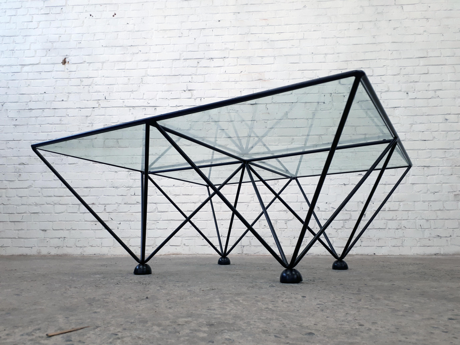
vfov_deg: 51.4
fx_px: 359
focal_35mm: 27
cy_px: 172
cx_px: 230
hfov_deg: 65.3
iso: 100
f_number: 1.9
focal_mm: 3.6
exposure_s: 1/33
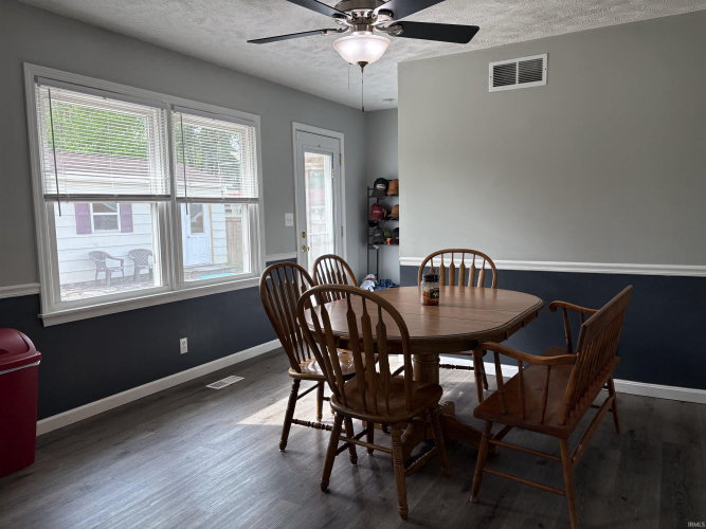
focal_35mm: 26
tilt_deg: -5.4
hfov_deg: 67.3
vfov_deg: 53.0
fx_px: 530
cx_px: 353
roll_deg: +1.2
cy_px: 264
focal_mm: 5.96
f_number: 1.6
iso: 64
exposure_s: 1/165
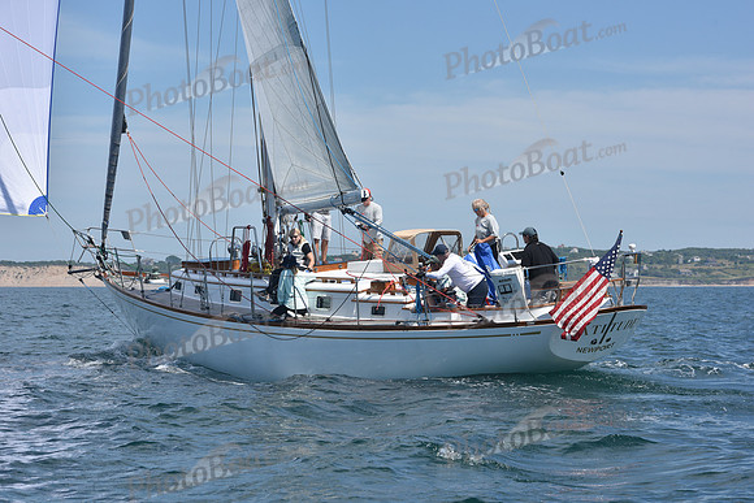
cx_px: 377
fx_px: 2095
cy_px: 252
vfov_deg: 13.7
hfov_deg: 20.4
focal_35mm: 100
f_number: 10
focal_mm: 100
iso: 250
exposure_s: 1/800
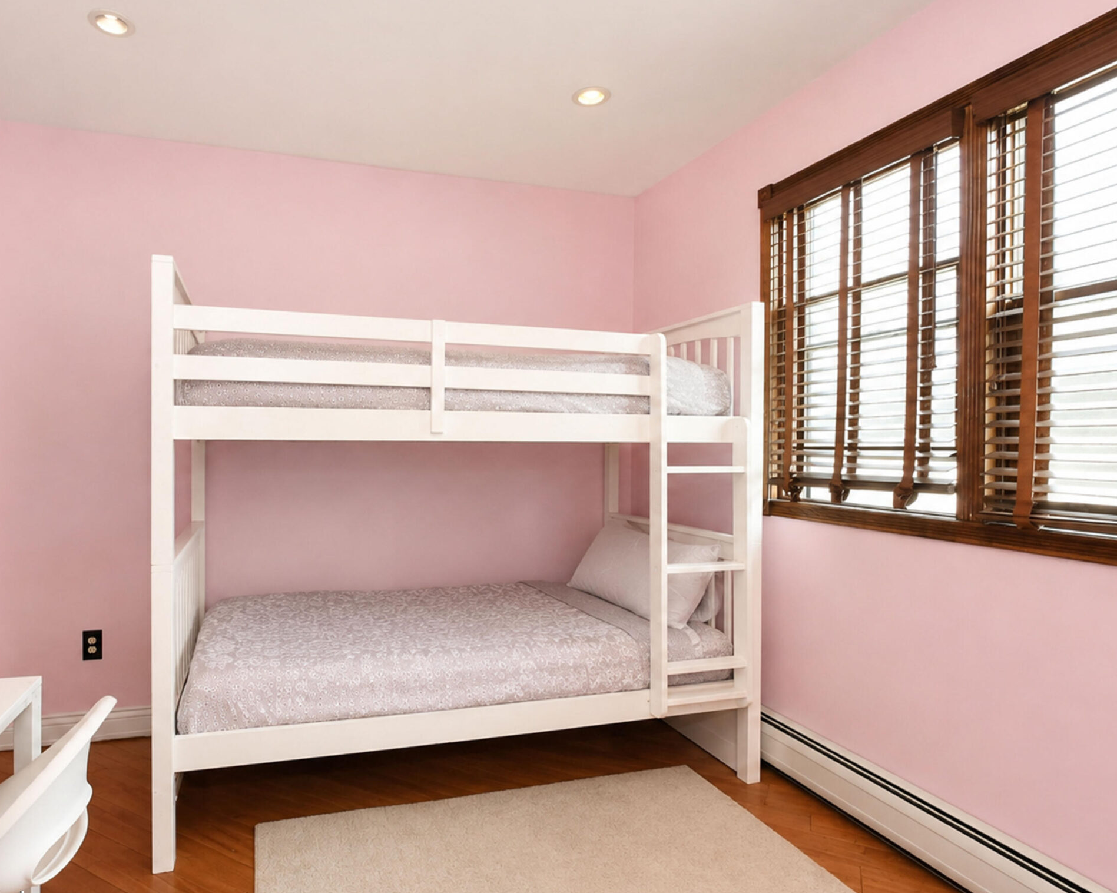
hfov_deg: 82.0
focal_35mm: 19
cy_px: 445
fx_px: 628
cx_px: 434
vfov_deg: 70.8
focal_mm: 10
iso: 1600
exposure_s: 1/80
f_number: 8
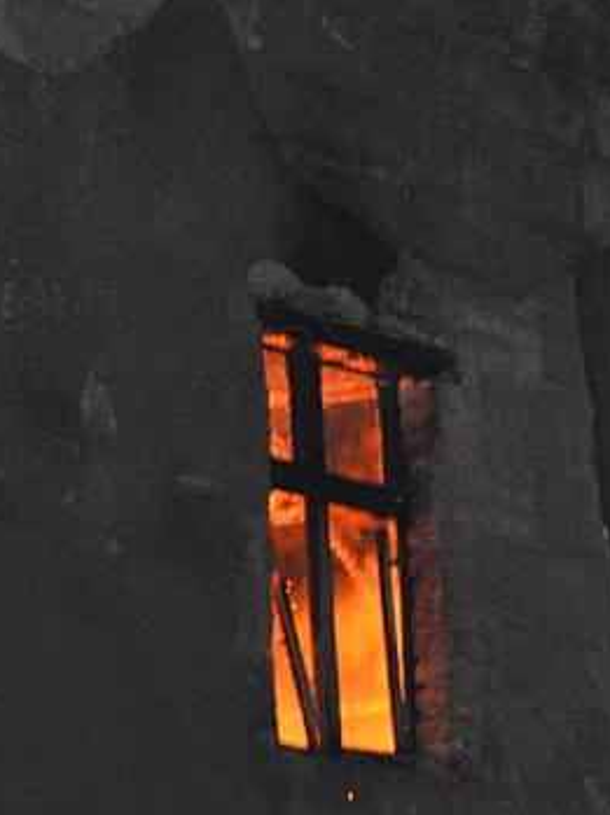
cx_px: 306
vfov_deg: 8.1
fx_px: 5791
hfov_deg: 6.0
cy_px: 564
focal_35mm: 246
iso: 2500
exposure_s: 1/60
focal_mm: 70
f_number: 5.6
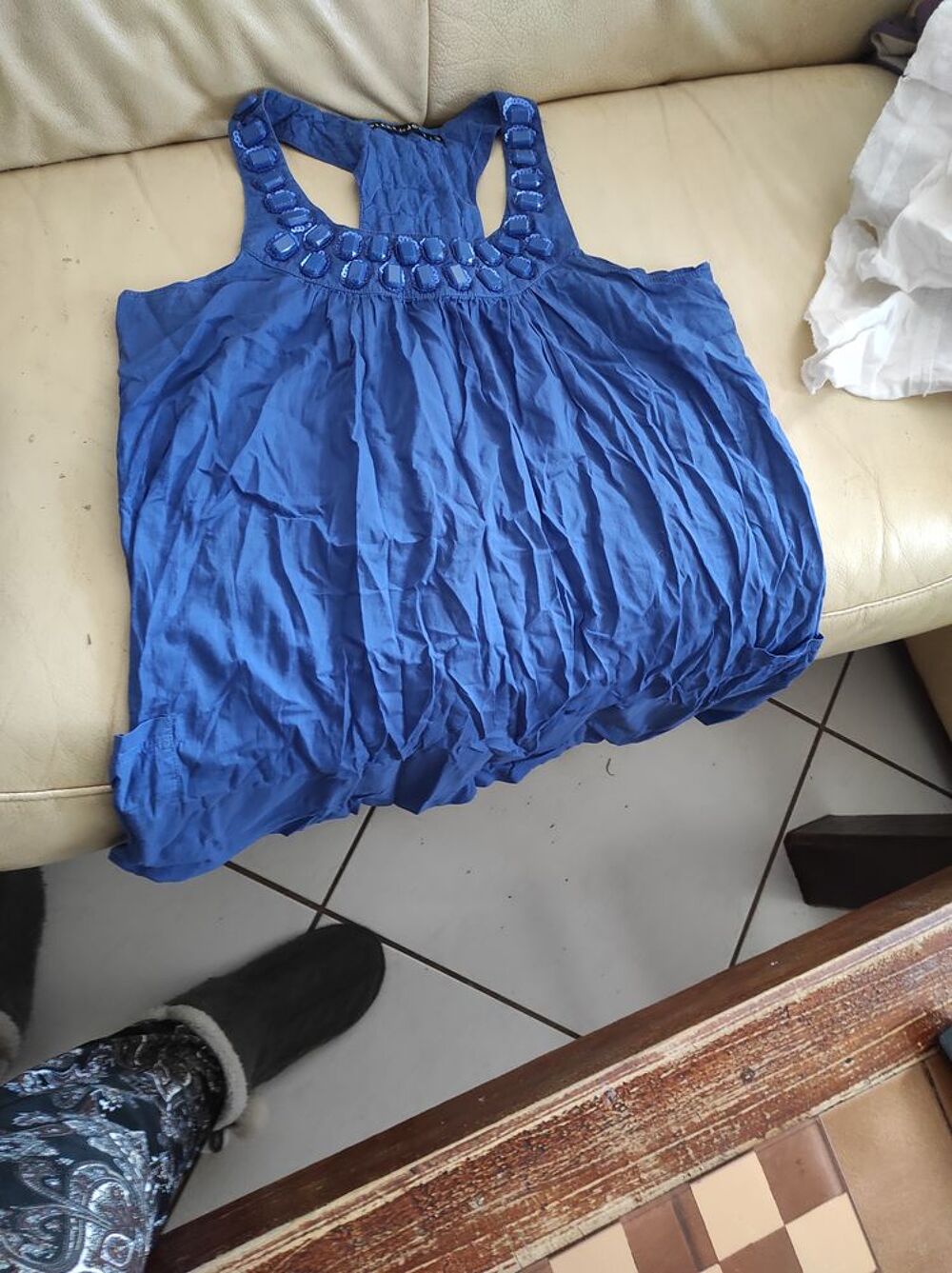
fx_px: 918
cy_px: 636
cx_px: 476
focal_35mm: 25
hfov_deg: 54.8
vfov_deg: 69.4
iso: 681
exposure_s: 1/33
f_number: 1.89
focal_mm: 5.43
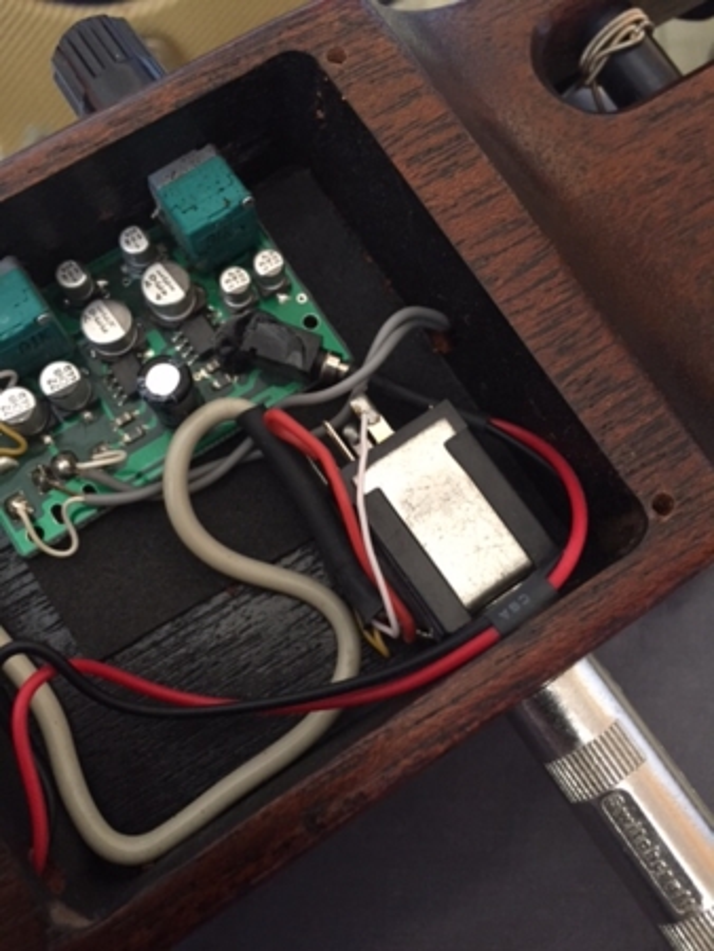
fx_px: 797
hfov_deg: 48.3
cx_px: 357
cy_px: 476
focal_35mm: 29
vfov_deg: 61.6
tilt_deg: -70.4
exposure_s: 1/15
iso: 250
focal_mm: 4.15
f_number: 2.2
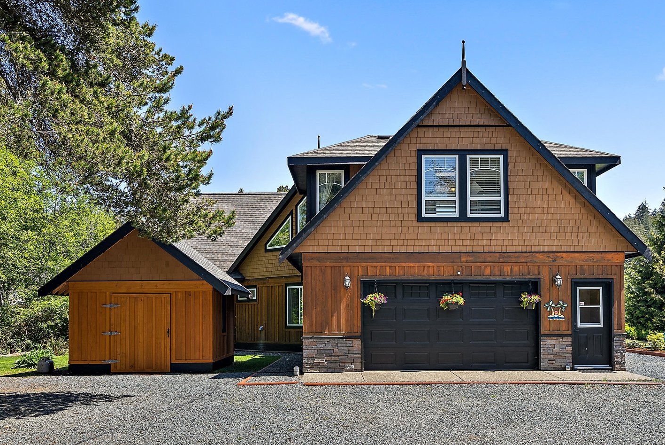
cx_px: 361
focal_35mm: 35
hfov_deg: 54.3
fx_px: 647
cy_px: 212
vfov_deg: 37.9
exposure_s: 1/125
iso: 320
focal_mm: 31
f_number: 7.1
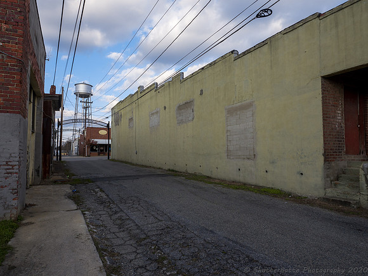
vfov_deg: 56.8
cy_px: 138
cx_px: 184
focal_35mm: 24
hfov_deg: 71.6
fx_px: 255
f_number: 7.1
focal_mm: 12
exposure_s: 1/320
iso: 200
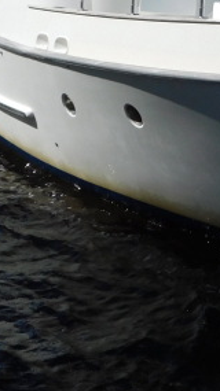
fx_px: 1142
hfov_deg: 10.7
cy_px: 15
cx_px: 293
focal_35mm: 110
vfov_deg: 19.0
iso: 125
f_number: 7
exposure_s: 1/640
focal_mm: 6.3
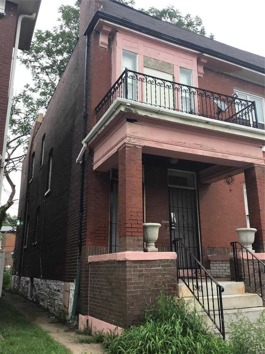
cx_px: 132
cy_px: 177
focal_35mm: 31
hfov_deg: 45.4
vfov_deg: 58.4
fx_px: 316
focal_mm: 3.3
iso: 25
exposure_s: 1/127
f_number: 2.4
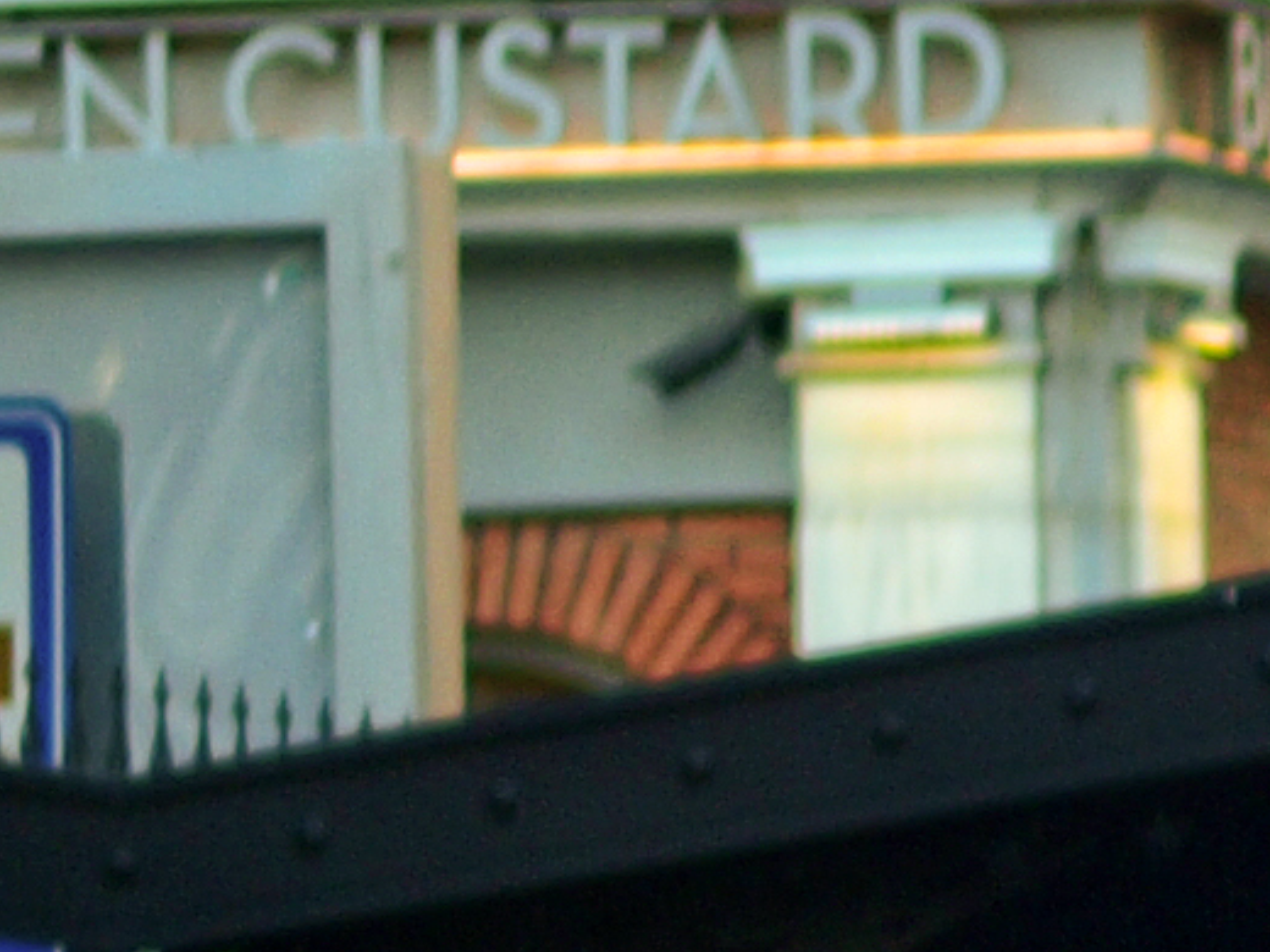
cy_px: 884
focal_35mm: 702
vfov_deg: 2.1
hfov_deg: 2.8
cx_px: 4428
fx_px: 25755
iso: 100
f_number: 2
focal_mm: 50
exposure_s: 1/100
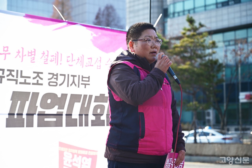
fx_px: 490
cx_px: 126
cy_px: 84
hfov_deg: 28.9
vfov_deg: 19.4
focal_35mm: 70
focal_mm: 70
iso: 180
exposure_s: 1/1000
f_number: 4
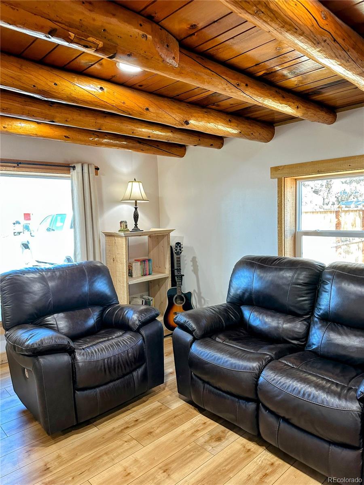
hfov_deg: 56.8
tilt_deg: -2.0
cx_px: 182
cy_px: 242
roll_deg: +0.9
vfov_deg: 71.6
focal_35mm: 24
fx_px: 336
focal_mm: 6.86
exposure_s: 1/120
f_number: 1.78
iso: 200
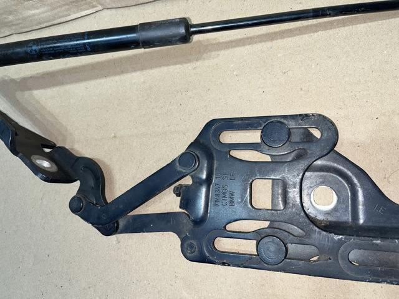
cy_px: 150
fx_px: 299
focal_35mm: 26
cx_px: 200
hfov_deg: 67.3
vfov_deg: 53.0
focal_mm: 5.1
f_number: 1.6
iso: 32
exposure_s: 1/153
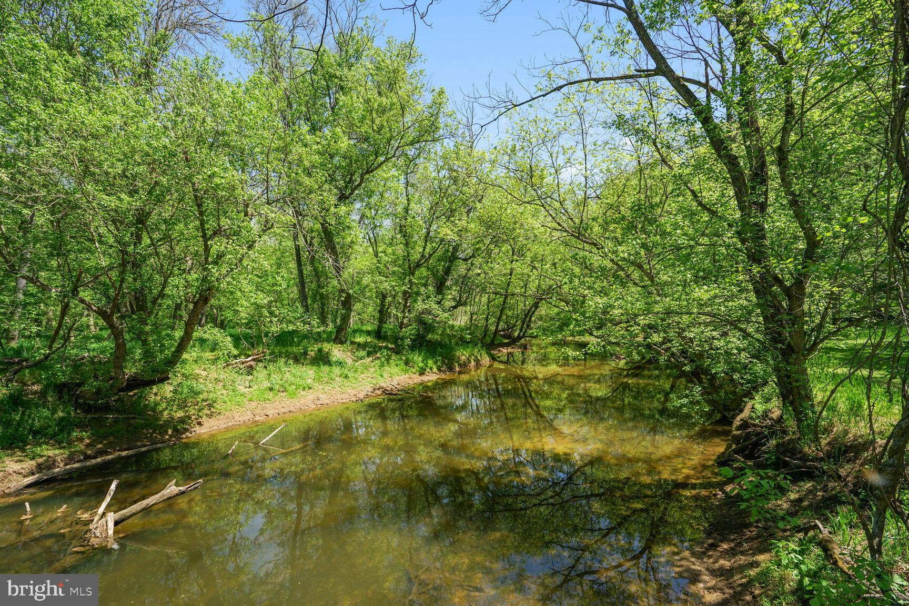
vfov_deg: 73.7
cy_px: 303
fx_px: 404
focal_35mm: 16
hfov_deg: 96.7
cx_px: 454
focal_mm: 16
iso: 400
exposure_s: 1/500
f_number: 9
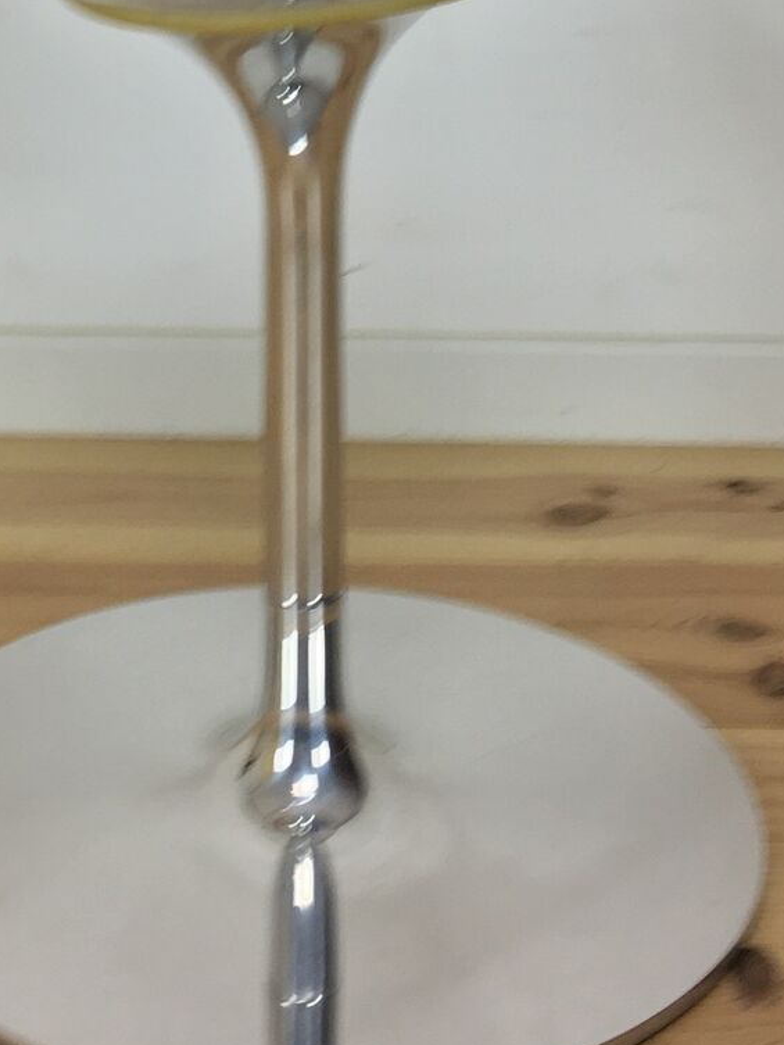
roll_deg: -2.1
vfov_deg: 23.8
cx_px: 258
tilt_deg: -10.5
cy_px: -80
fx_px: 2325
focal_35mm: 77
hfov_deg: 19.1
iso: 25
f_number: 2.2
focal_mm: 4.15
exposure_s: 1/33
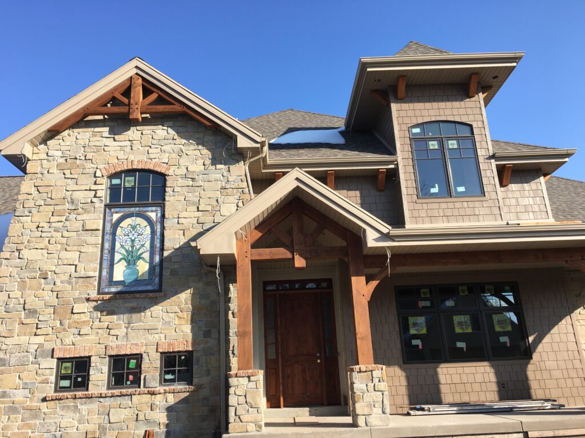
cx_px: 292
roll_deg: +1.3
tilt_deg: +16.7
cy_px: 219
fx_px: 490
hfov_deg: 61.7
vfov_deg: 48.2
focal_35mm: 29
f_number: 2.2
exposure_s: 1/769
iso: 25
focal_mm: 4.15
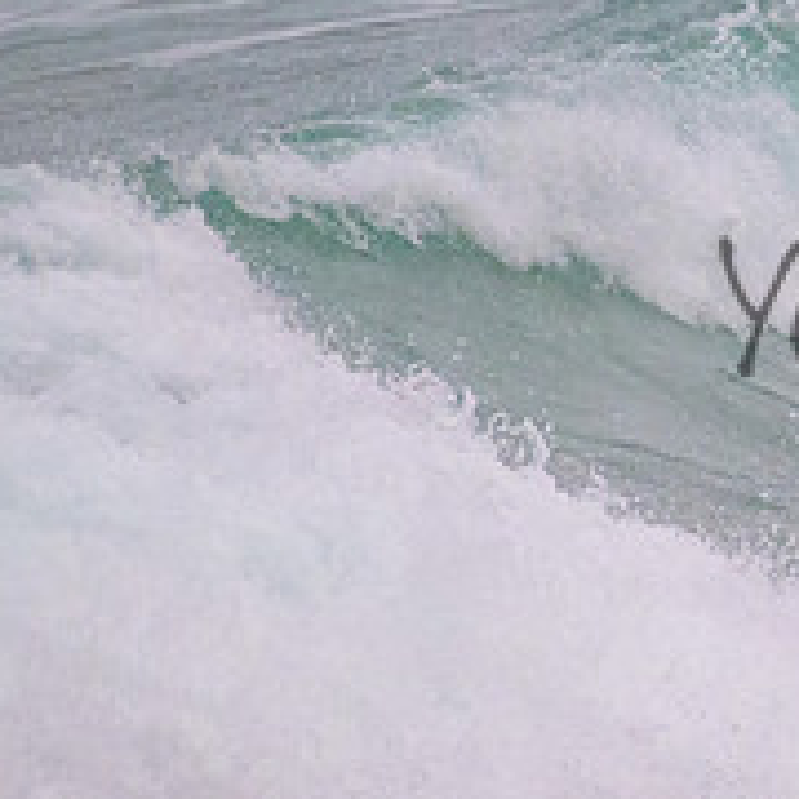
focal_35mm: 2517
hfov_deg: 0.7
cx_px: 1364
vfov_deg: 0.7
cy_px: 193
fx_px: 65729
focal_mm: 800
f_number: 11
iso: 3600
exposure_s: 1/1250
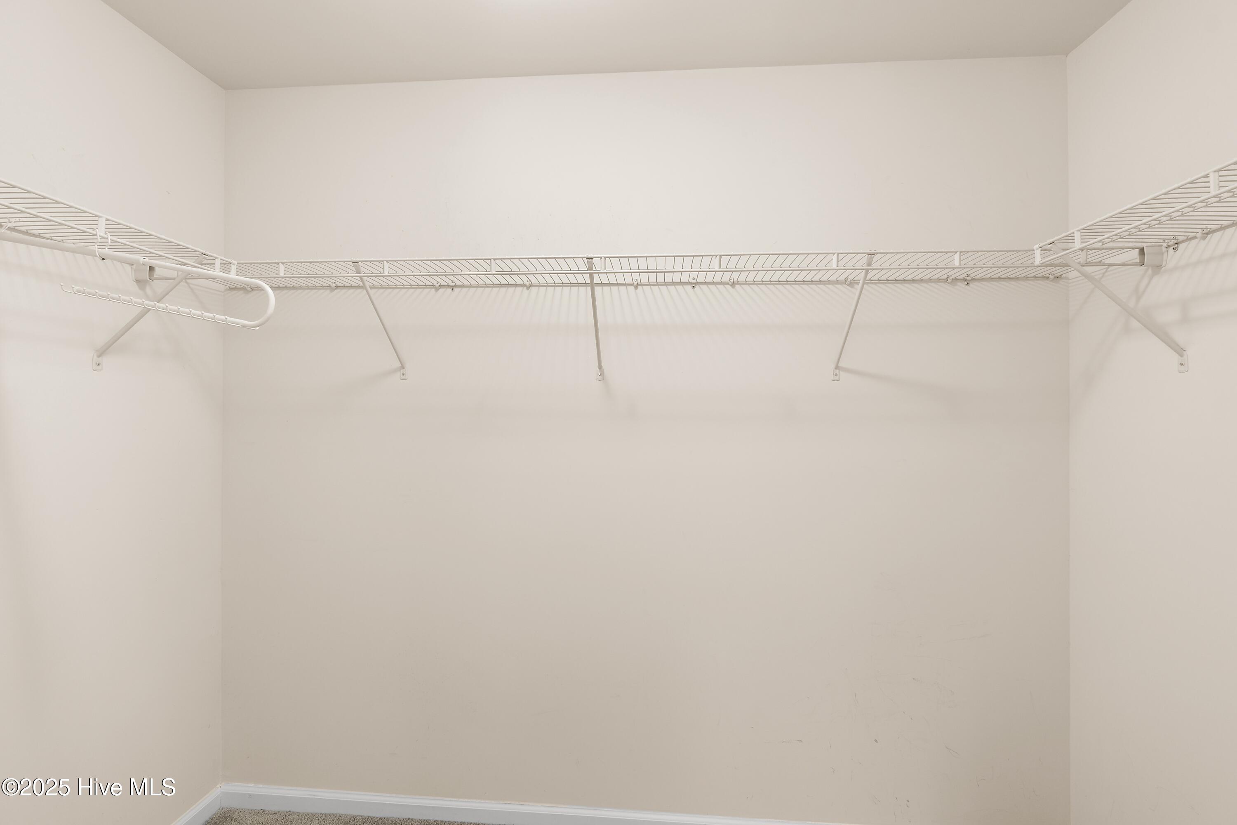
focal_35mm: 15
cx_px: 618
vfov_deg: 77.3
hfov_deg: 100.4
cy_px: 412
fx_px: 515
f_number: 8
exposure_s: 2
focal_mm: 10
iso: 100
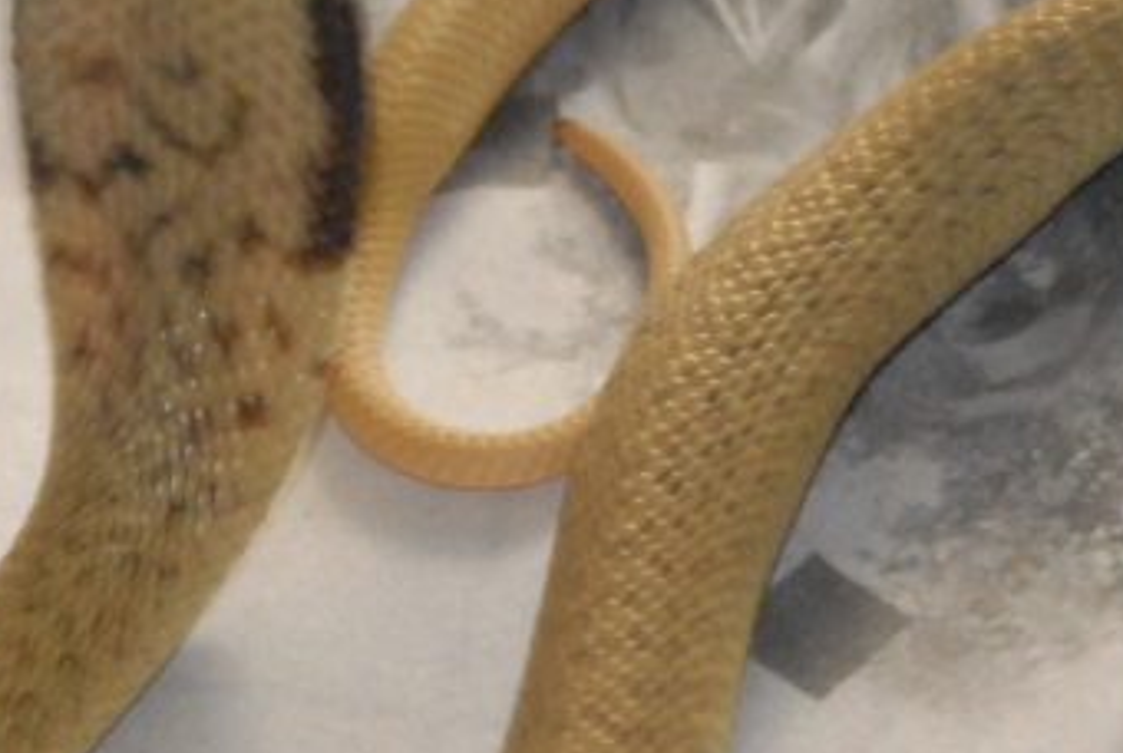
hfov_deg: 4.8
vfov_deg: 3.2
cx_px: 657
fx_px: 13340
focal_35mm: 427
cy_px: 291
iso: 1100
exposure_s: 1/50
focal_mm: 75
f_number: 5.6
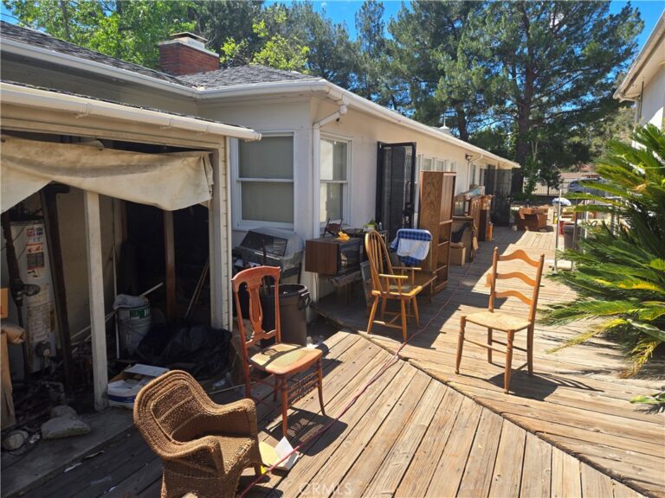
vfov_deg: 58.9
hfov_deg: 73.9
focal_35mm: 23
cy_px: 249
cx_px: 332
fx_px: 442
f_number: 1.8
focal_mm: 5.4
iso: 25
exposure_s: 1/713
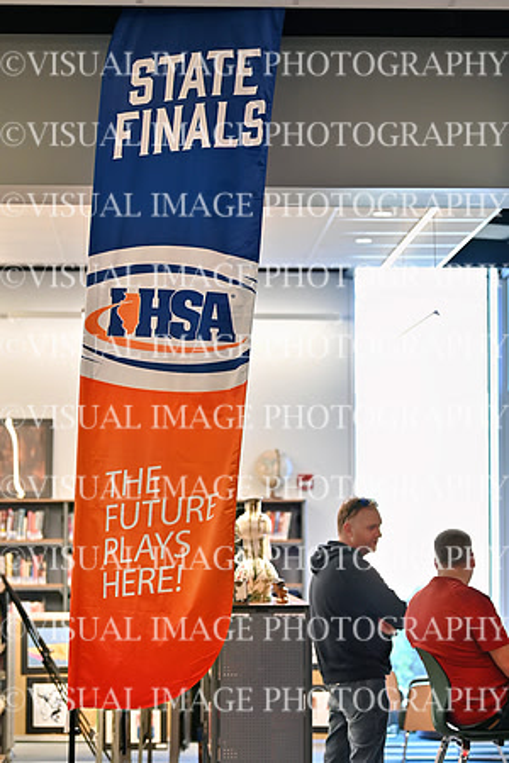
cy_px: 382
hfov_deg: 14.4
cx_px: 254
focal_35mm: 95
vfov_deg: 21.5
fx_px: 2015
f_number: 2.8
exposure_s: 1/160
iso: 1600
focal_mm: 95
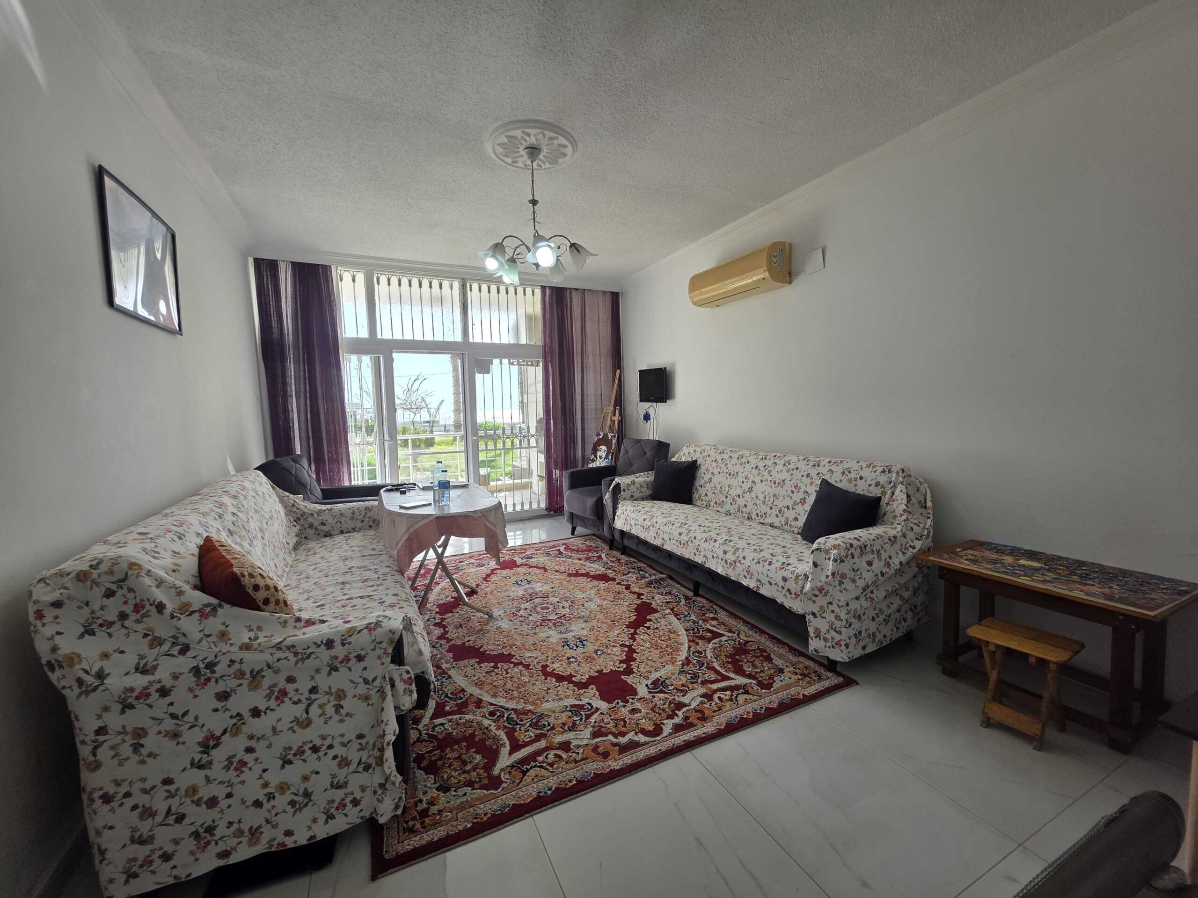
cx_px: 599
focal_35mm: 13
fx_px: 450
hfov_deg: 106.2
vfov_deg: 89.9
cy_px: 449
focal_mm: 2.2
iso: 40
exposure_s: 1/305
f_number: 1.9
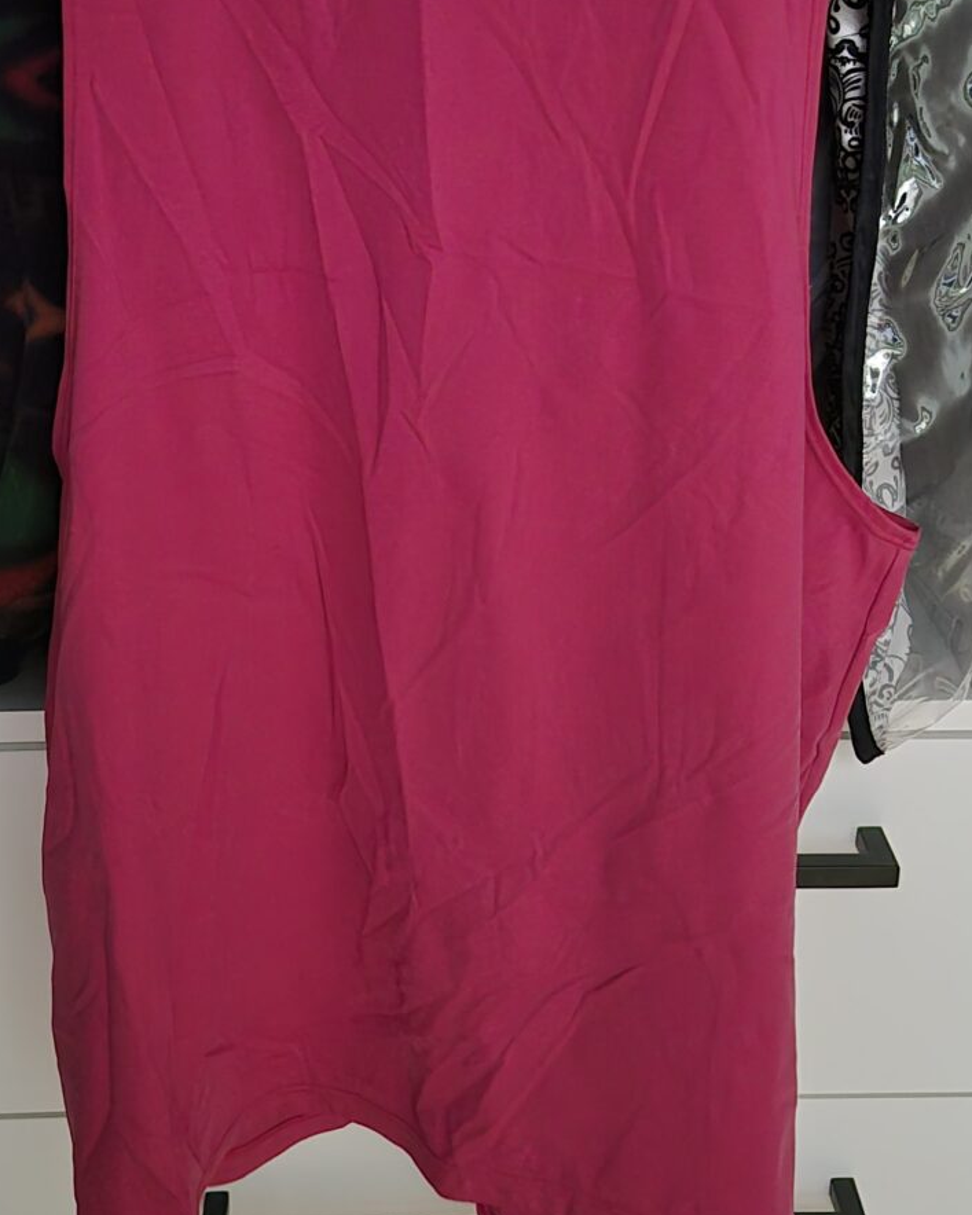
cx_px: 496
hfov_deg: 29.1
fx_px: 1870
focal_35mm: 52
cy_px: 408
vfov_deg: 35.7
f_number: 1.8
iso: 2000
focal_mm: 5.4
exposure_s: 1/30
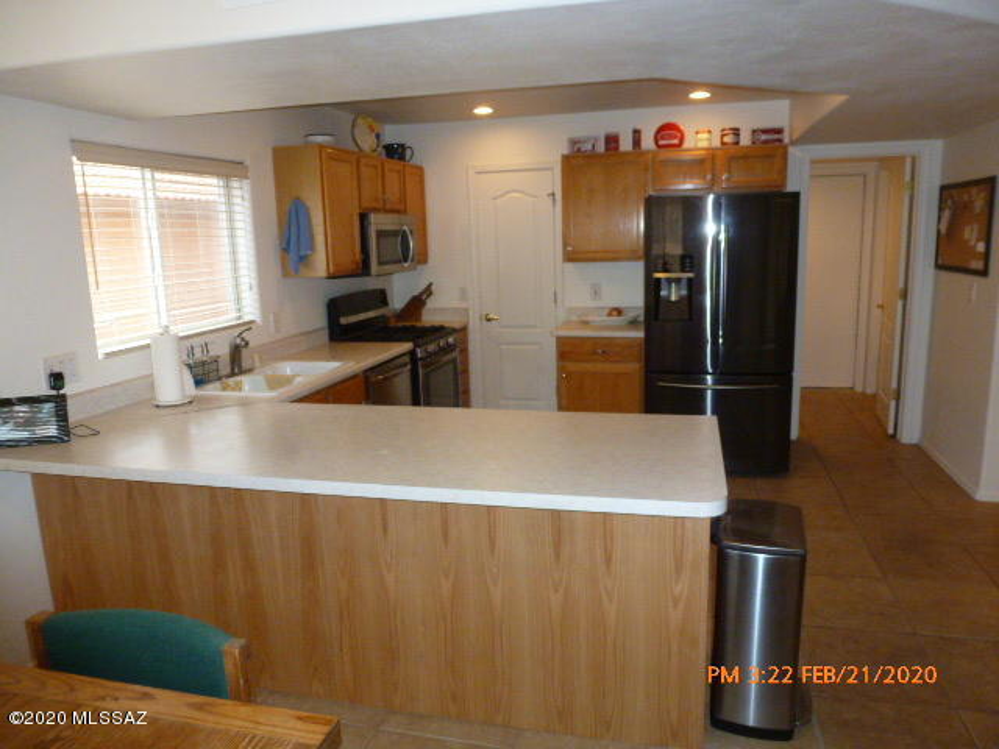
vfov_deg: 56.8
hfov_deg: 71.6
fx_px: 693
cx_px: 500
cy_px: 374
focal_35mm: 24
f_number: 3.3
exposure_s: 1/125
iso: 400
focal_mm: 4.3
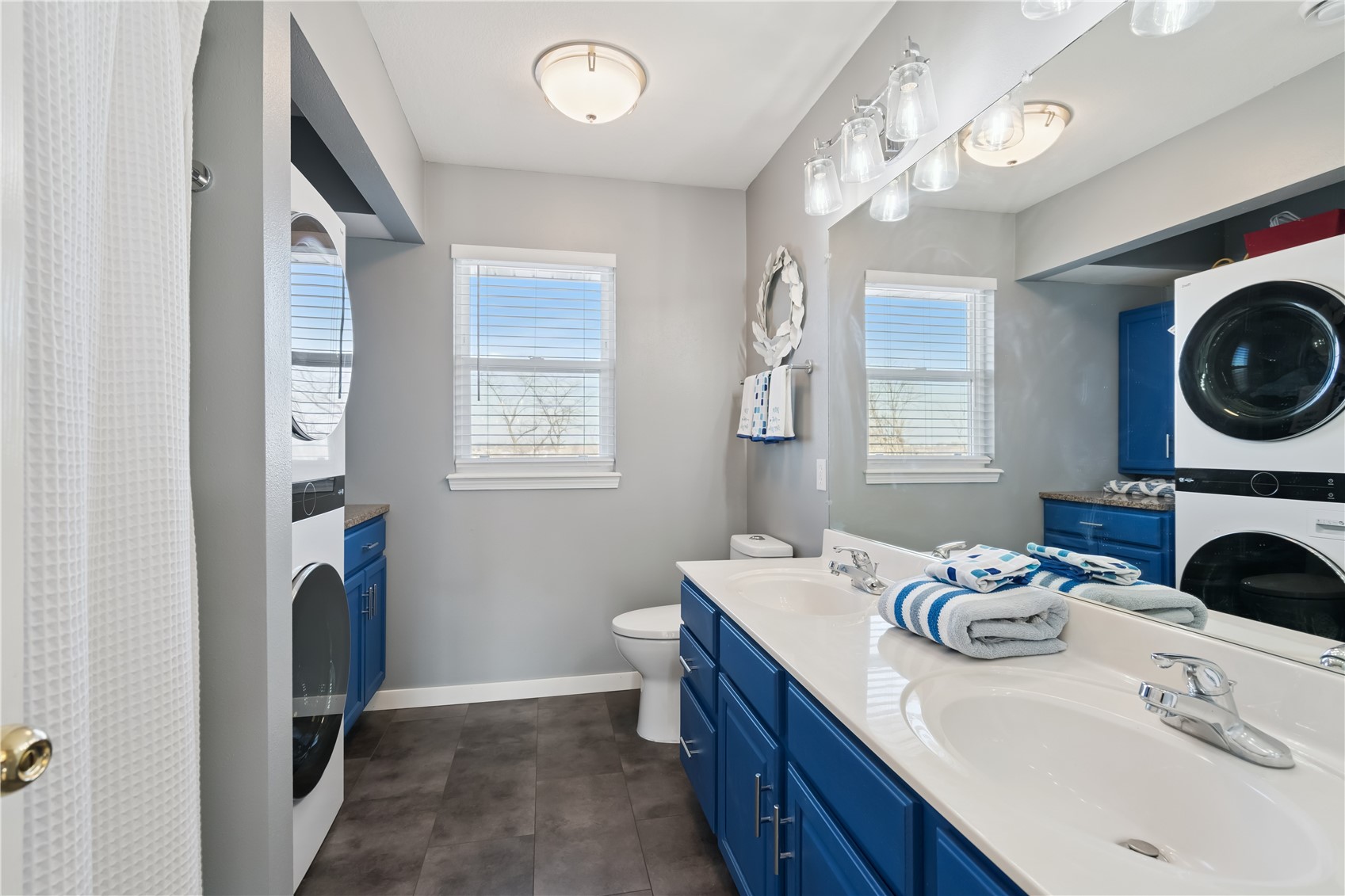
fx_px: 598
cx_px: 672
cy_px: 448
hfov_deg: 96.7
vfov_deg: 73.7
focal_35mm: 16
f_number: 8
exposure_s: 1/50
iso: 400
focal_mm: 16
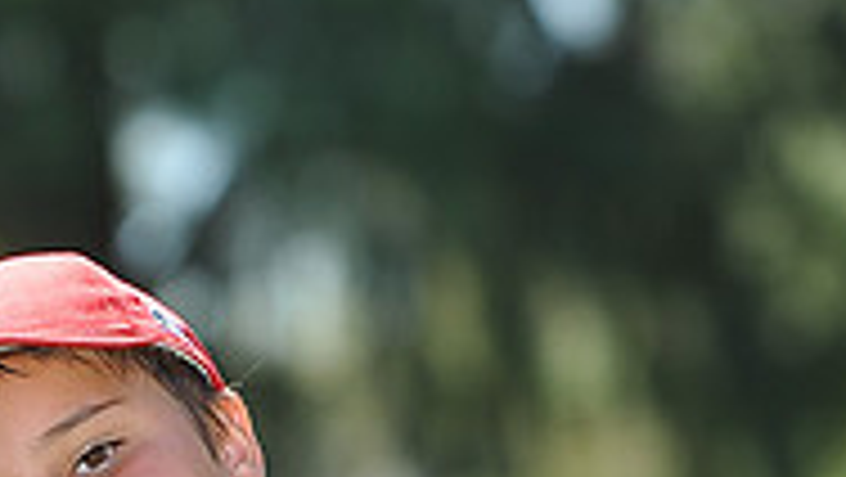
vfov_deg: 3.1
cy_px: 1004
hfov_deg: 5.5
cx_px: 18
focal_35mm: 388
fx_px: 8709
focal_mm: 120
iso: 200
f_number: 4.5
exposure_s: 1/500
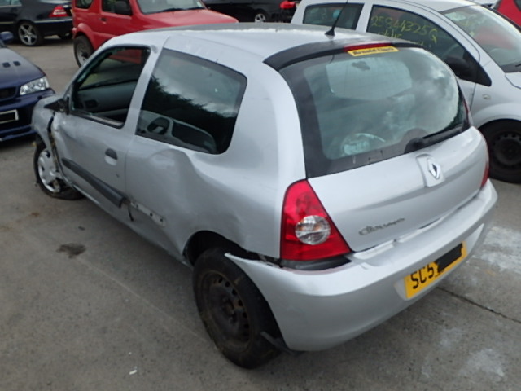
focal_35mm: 31
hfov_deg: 58.4
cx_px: 260
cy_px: 196
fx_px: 467
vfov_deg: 45.4
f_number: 4.7
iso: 125
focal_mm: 5.6
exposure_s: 1/160
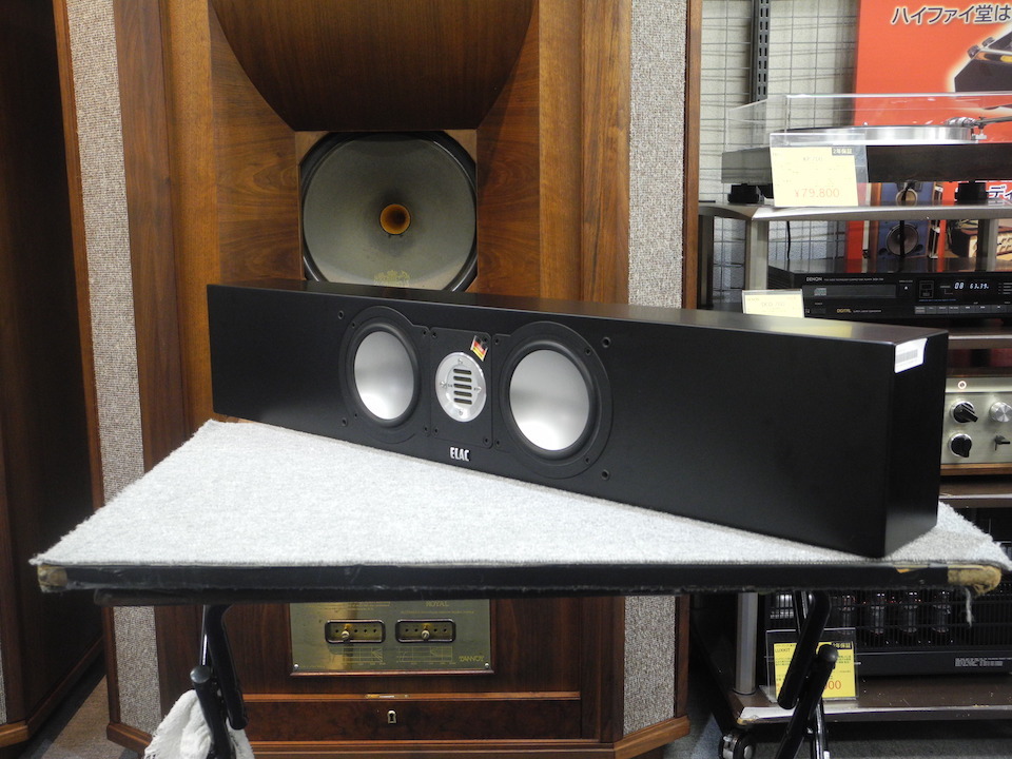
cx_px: 506
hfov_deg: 49.0
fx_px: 1111
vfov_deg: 37.7
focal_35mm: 38
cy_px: 380
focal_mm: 8.1
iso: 400
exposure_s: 1/18.8
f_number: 3.2
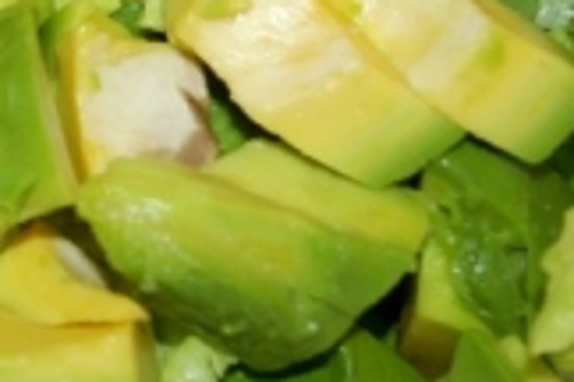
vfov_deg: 10.5
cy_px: -99
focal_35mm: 128
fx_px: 2047
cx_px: -110
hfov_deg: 15.4
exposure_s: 1/50
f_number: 4
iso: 200
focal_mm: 31
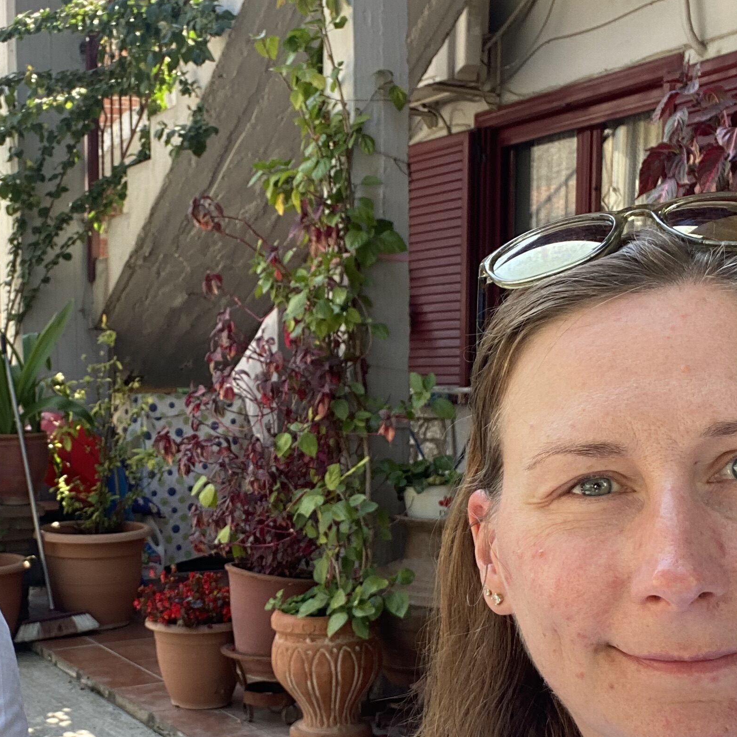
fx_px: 1253
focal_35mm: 52
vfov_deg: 32.6
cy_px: 465
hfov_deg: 32.3
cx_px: 211
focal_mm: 2.71
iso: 32
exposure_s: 1/122
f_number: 2.2
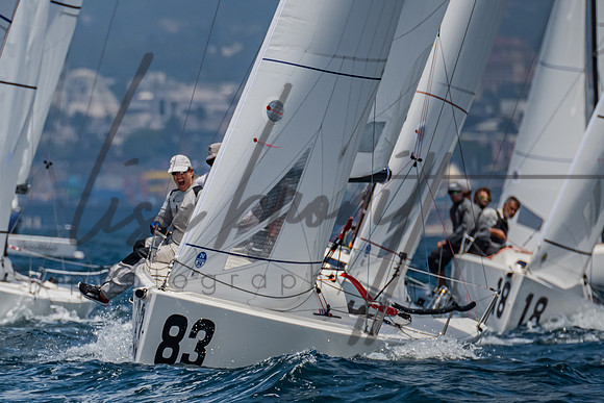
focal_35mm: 878
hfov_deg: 2.3
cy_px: 329
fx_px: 14726
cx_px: -42
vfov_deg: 1.6
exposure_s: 1/2500
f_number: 6.3
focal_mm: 400
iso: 400
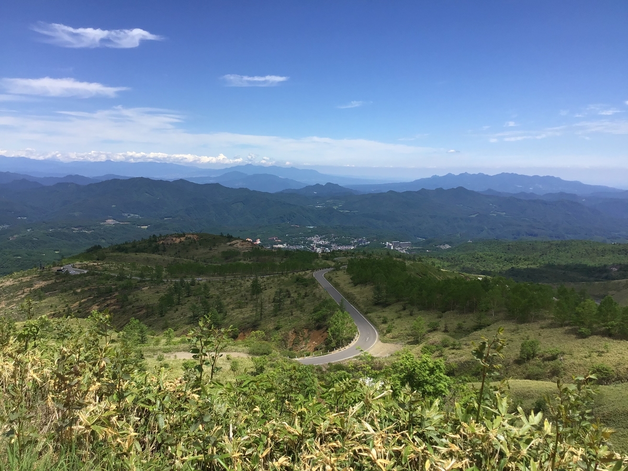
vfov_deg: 45.4
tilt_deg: -7.8
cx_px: 314
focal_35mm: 31
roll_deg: -0.3
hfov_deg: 58.4
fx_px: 562
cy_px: 236
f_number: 2.4
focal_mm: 3.3
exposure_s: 1/1567
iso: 25
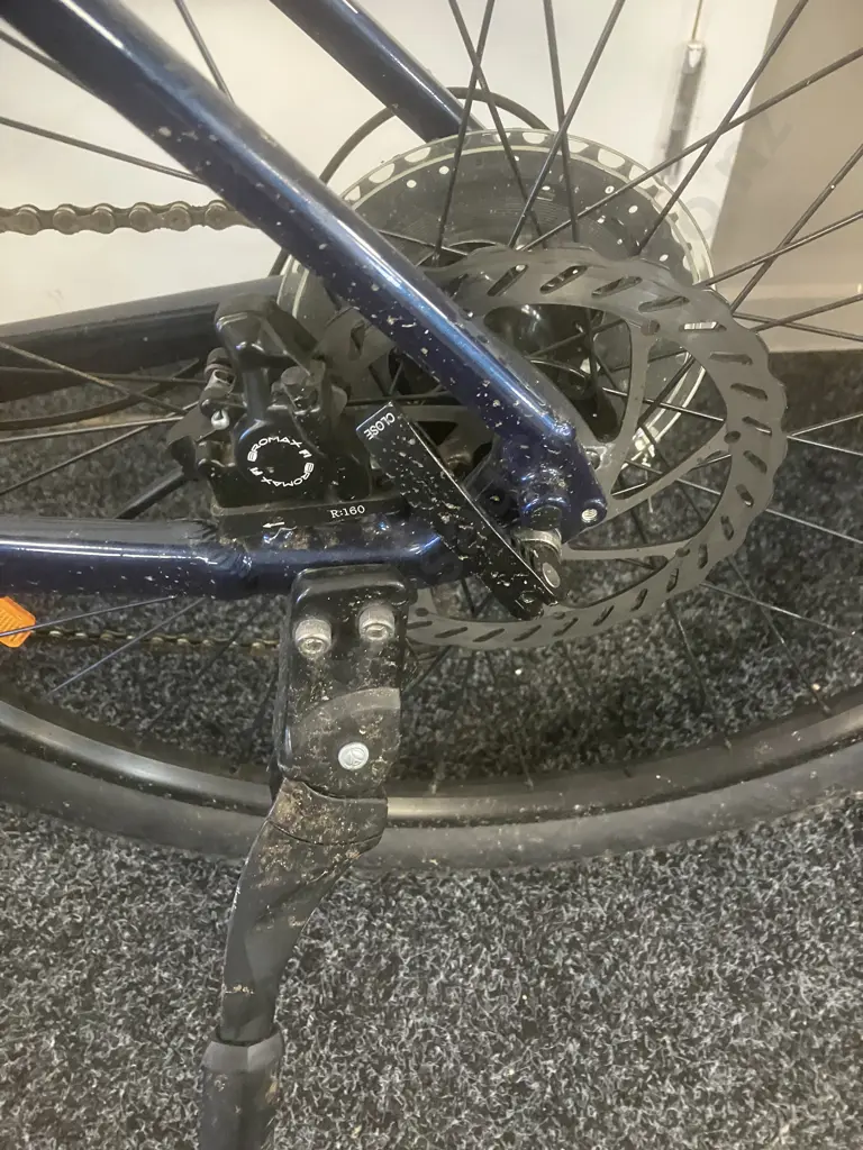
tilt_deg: -51.1
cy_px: 575
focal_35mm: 28
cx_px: 432
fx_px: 931
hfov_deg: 49.7
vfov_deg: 63.4
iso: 640
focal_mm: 3.99
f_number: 1.8
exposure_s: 1/25
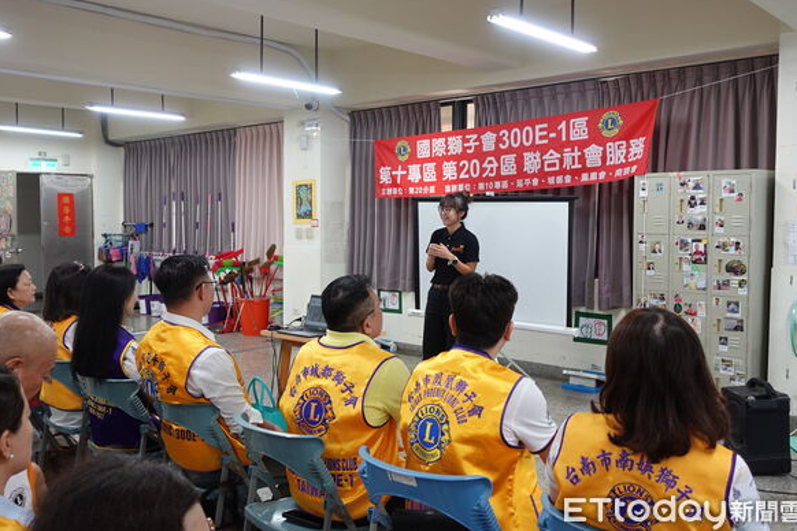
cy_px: 264
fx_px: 731
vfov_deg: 40.0
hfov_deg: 57.2
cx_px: 403
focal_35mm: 33
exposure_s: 1/40
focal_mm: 12.27
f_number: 2.8
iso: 200
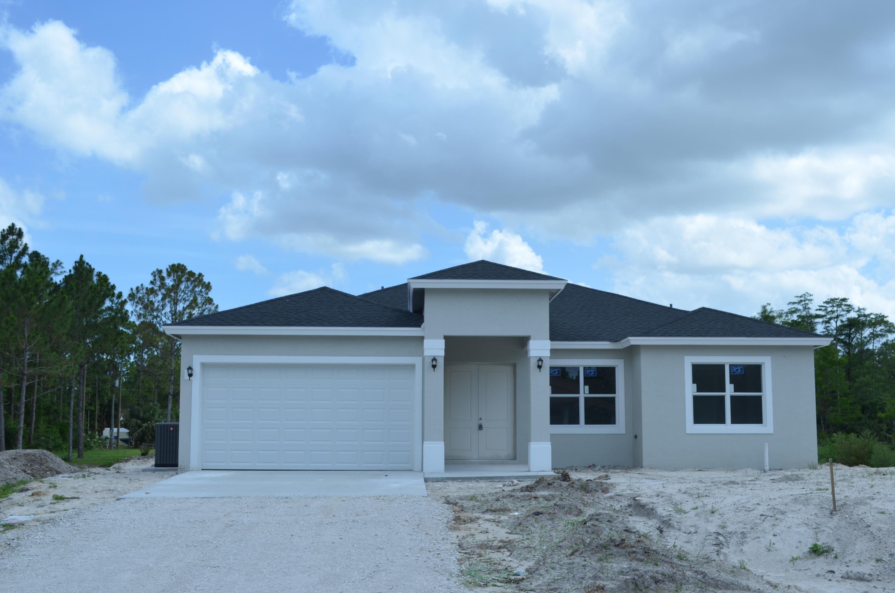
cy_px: 296
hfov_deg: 46.5
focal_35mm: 42
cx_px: 448
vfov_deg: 31.8
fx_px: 1042
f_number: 8
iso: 100
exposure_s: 1/250
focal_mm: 28
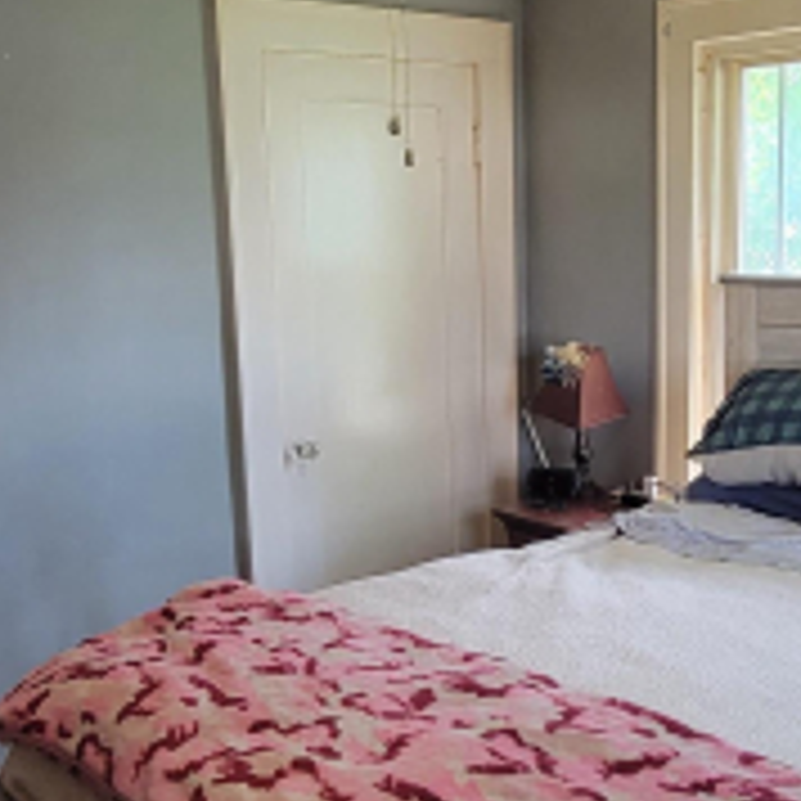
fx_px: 1126
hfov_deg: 38.9
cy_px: 459
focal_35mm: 43
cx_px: 511
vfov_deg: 39.1
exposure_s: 1/60
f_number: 2.2
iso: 250
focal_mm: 2.2
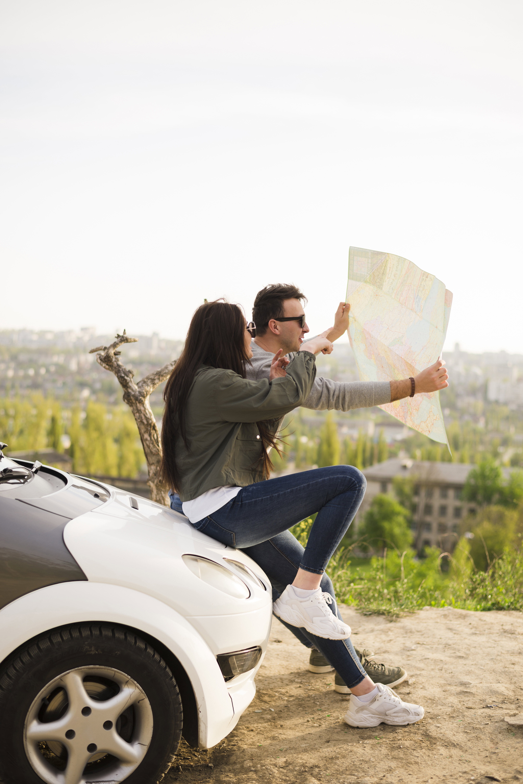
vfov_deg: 39.6
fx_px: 1088
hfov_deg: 27.0
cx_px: 262
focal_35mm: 50
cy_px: 392
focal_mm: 50
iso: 100
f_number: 2.5
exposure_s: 1/800
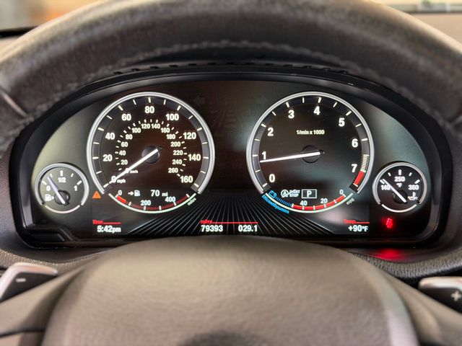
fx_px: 641
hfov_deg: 39.7
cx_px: 231
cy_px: 173
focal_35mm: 48
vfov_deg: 30.3
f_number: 1.78
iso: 320
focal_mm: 6.76
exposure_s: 1/40
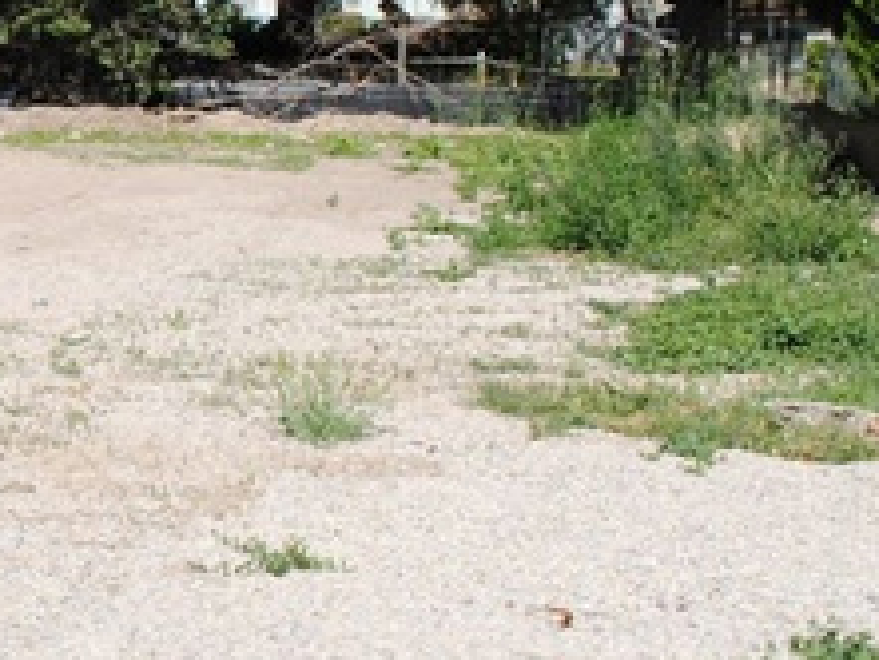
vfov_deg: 15.9
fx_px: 2337
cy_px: 99
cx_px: -294
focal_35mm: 92
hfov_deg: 19.5
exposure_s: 1/320
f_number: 9
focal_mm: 22
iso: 100
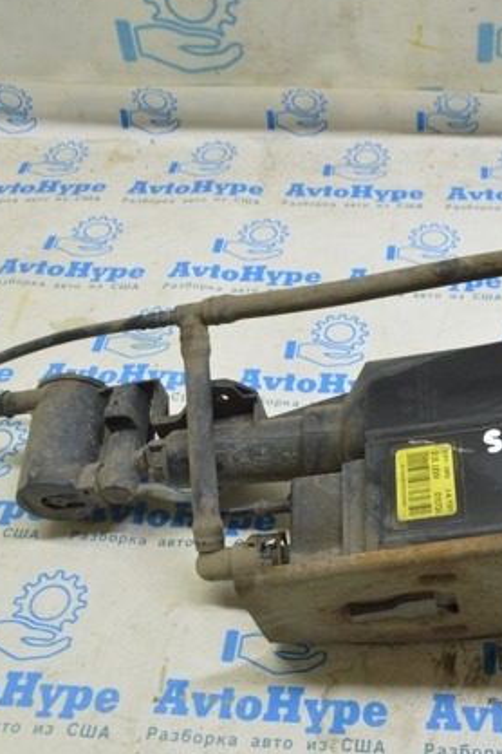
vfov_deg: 42.7
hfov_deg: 28.8
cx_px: 379
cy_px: 372
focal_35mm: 46
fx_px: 962
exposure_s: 1/20
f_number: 5.6
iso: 400
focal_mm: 20
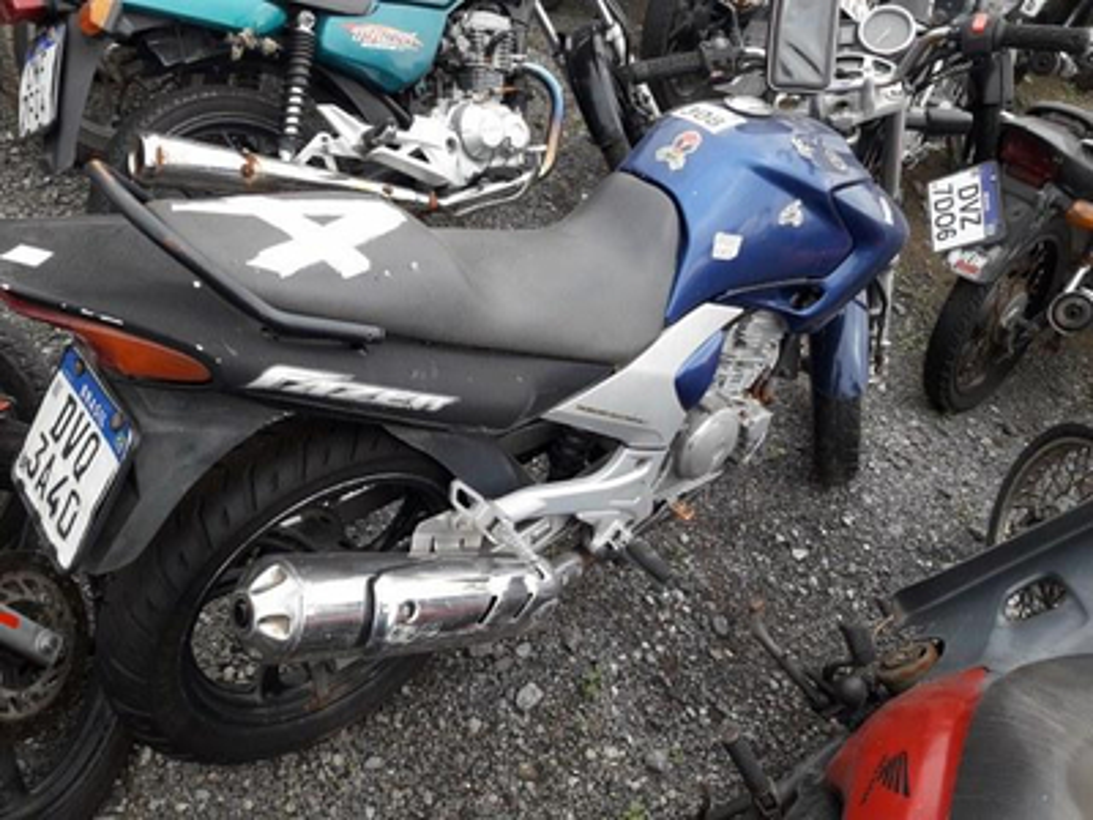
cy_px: 410
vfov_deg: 49.7
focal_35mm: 28
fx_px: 884
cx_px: 546
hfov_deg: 63.4
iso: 40
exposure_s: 1/340
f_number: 1.9
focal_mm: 3.7
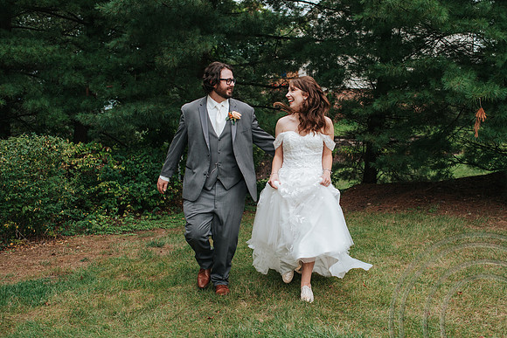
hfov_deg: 44.6
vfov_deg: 30.6
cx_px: 287
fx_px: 617
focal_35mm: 44
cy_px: 192
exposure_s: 1/1000
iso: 360
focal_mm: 35
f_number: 3.2
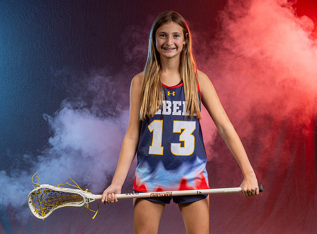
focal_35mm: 119
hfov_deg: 16.6
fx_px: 1083
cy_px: 127
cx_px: 172
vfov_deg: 12.3
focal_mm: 91
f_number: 8
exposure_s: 1/200
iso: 64
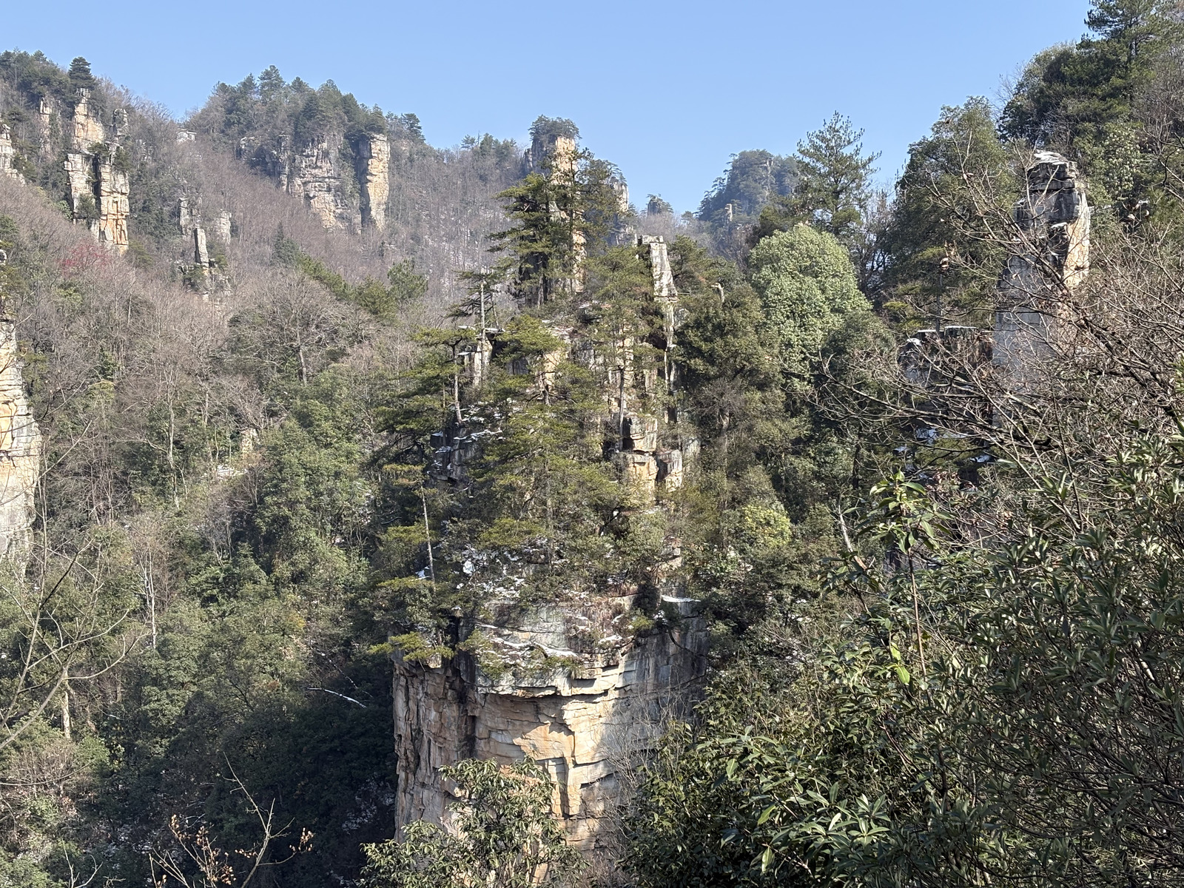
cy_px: 444
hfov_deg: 36.8
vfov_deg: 28.0
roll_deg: -0.3
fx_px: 1779
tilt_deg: +0.8
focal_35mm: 52
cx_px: 592
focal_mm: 5.96
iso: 40
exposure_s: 1/1136
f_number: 1.6
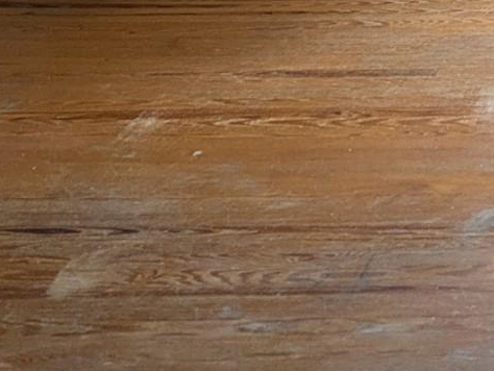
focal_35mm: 108
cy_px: -327
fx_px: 1542
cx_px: 788
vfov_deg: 12.4
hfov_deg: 16.3
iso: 144
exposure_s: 1/60
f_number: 1.89
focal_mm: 5.43
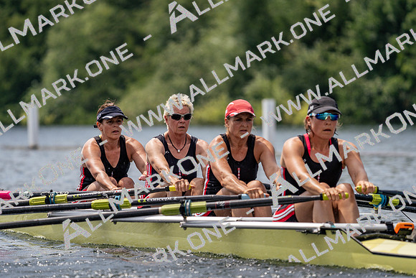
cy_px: 139
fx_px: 4219
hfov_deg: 5.6
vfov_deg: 3.8
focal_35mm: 365
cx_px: 208
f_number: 6.3
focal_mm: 365
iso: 250
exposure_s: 1/1600
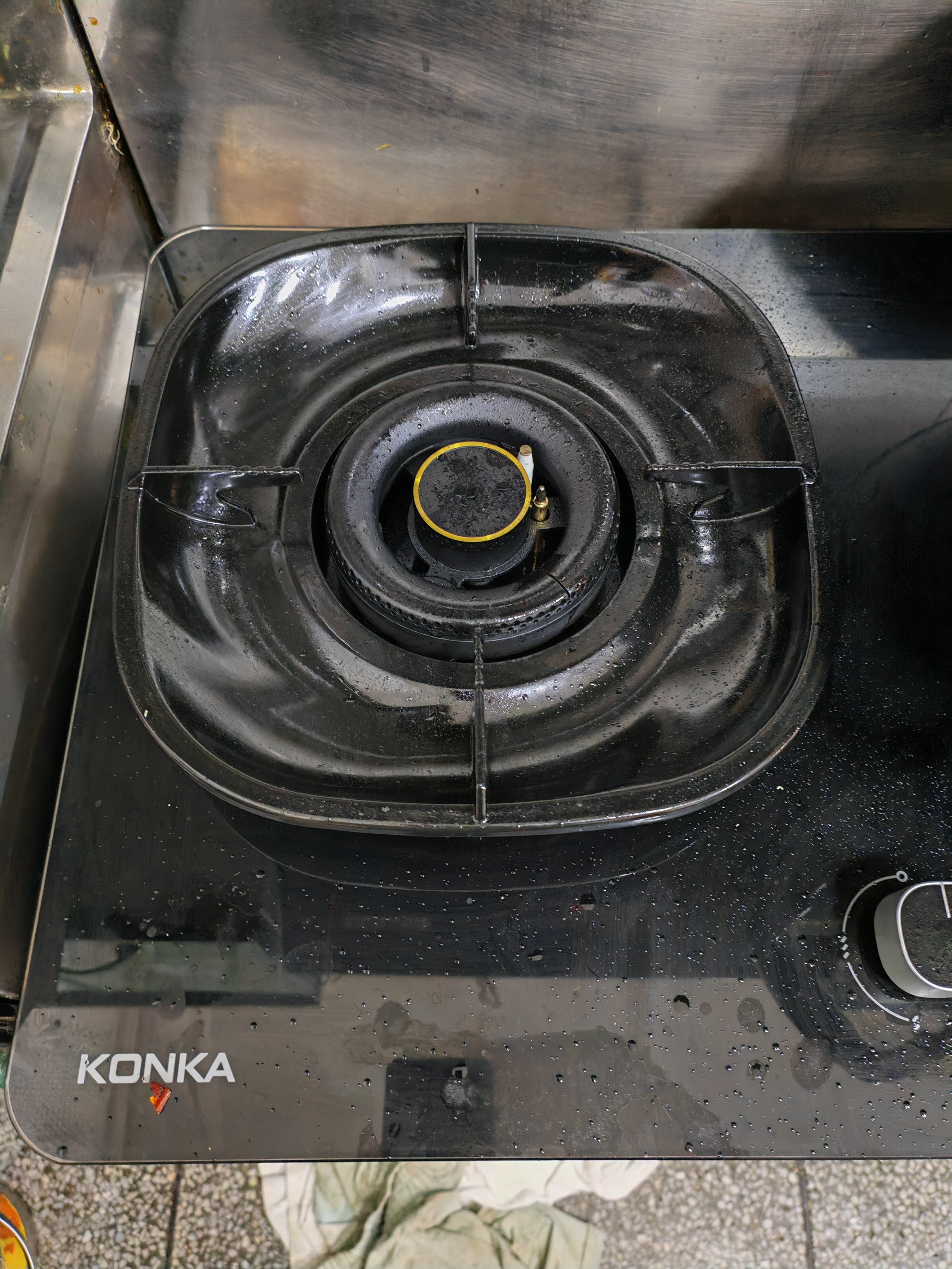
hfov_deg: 51.4
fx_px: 990
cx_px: 476
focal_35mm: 27
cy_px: 634
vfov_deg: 65.3
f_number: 1.95
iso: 2000
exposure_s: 1/33
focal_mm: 5.52
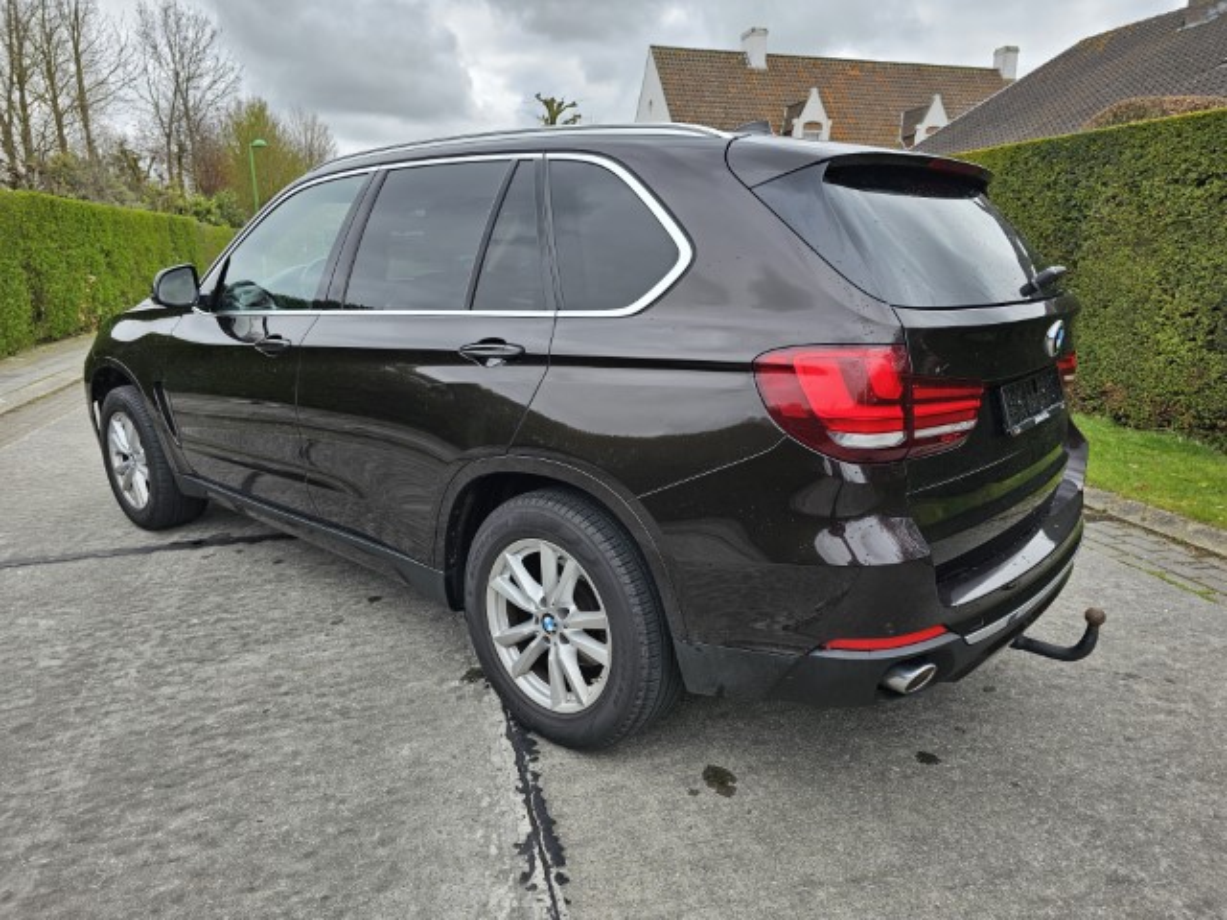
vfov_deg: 58.9
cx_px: 614
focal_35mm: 23
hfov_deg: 73.9
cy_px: 460
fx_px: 815
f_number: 1.7
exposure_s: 1/286
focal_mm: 6.3
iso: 10
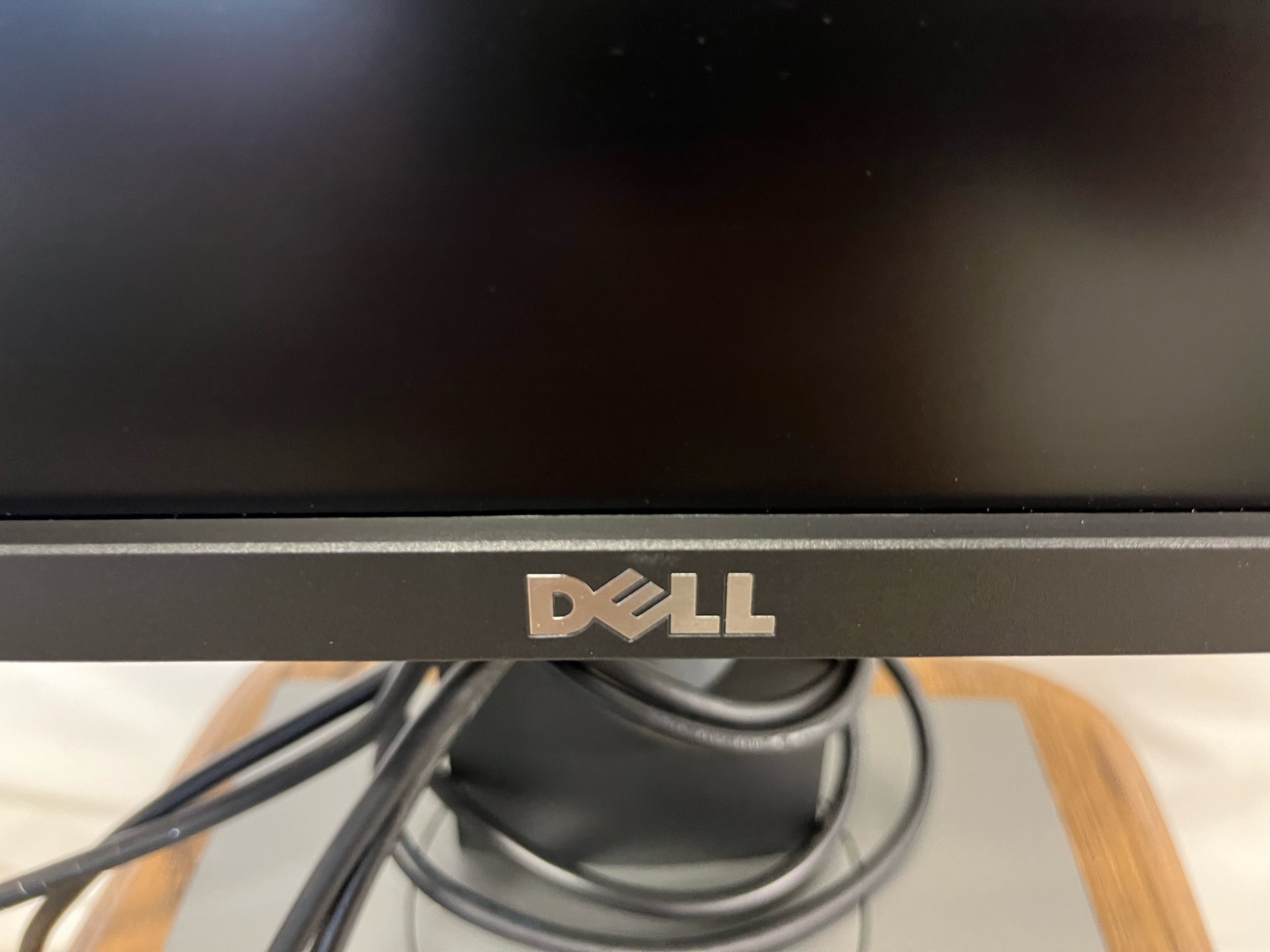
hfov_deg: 67.3
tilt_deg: -31.8
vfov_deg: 53.0
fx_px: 954
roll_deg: -0.1
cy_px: 476
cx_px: 635
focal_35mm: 26
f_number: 1.6
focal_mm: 5.1
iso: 640
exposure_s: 1/25
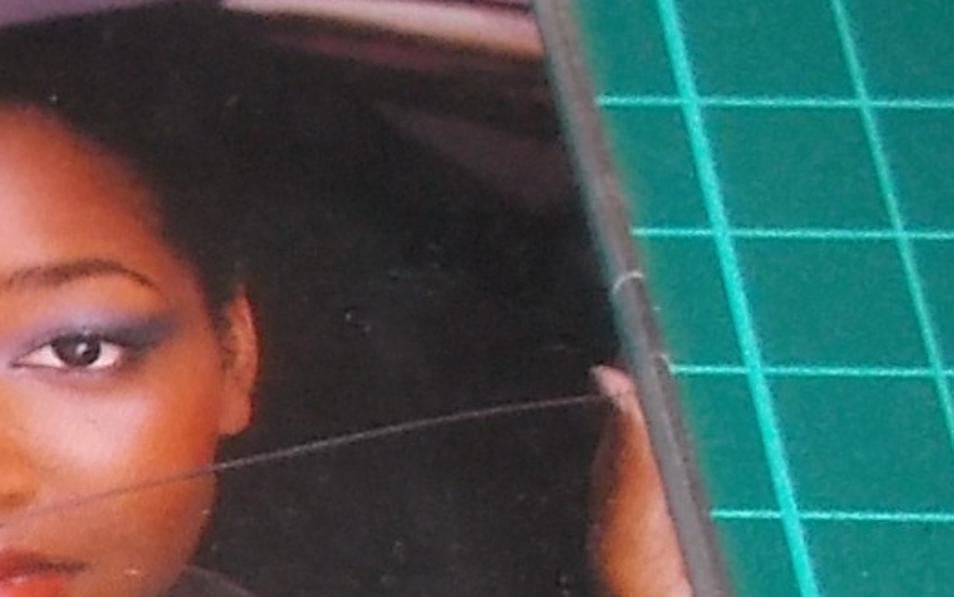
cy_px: 848
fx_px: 3485
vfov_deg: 9.6
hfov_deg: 13.9
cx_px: -753
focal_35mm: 134
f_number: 3.3
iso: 200
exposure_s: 1/30
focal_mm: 4.1
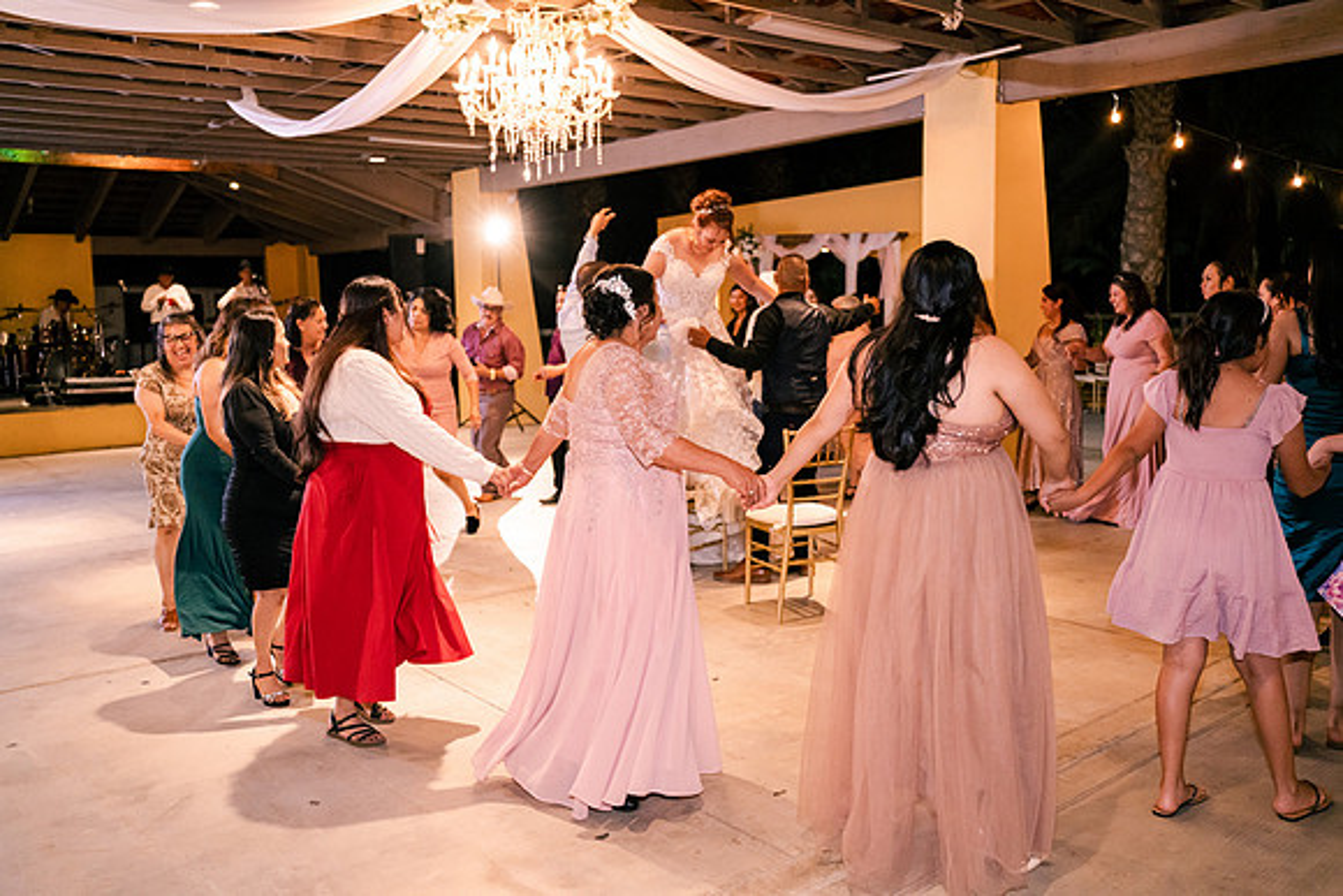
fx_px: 1082
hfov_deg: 63.6
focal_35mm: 29
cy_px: 448
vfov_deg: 45.0
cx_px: 672
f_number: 2.8
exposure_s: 1/200
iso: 3200
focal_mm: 29
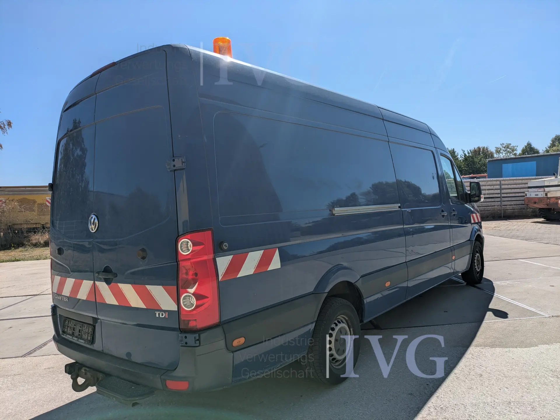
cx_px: 280
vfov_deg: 54.9
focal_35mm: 25
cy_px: 210
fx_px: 404
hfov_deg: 69.4
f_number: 1.89
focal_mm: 5.43
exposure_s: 1/2370
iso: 43
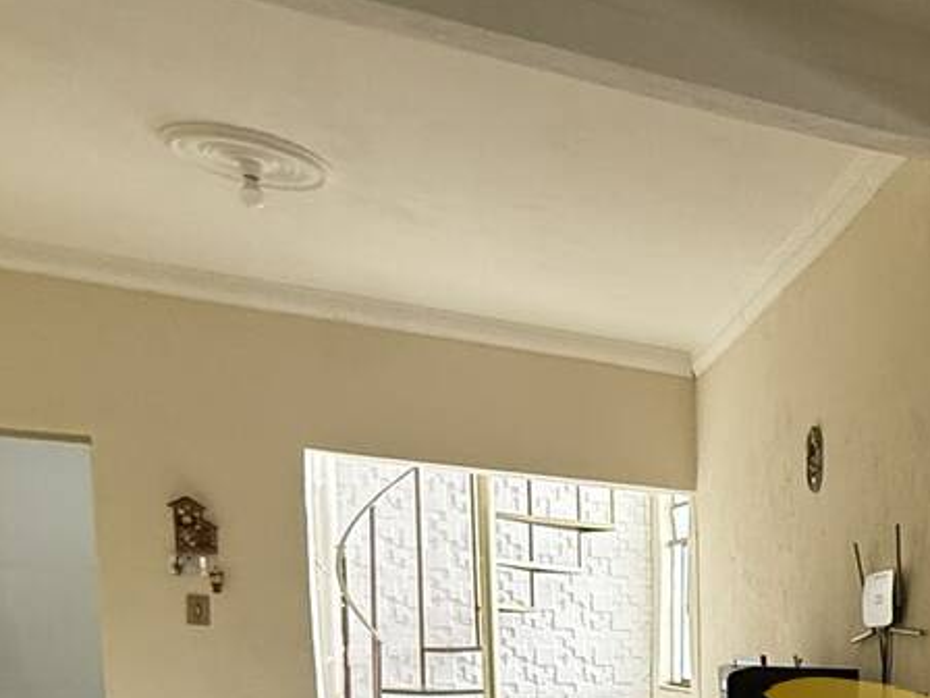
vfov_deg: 28.5
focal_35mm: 45
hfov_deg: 35.4
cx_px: 1044
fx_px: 1209
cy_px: 814
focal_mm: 2.22
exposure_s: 1/60
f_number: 2.2
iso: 400
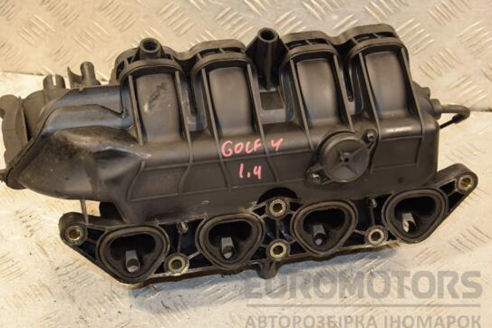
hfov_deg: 27.1
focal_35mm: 75
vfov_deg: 18.3
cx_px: 227
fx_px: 1019
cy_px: 164
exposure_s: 1/160
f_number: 4.8
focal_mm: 45
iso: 800
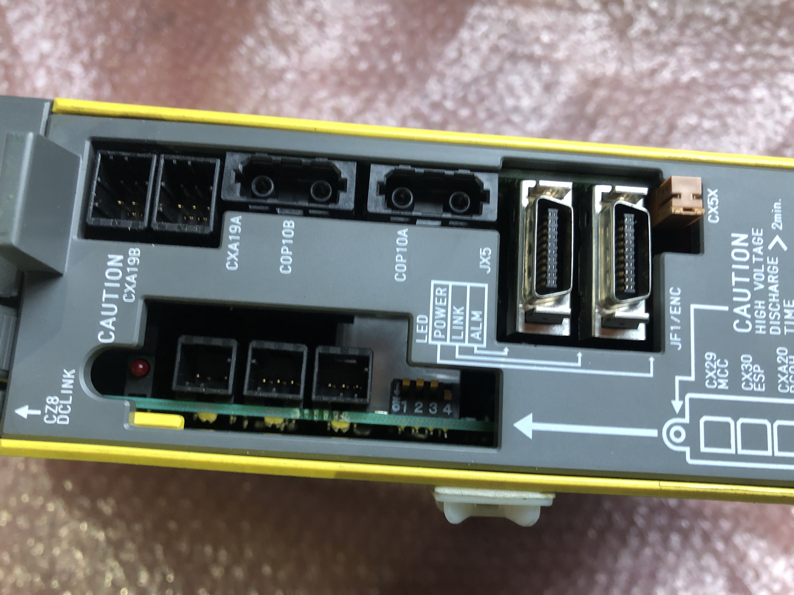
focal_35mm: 28
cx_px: 397
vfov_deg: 49.7
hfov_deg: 63.4
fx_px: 642
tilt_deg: -79.6
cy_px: 298
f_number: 1.8
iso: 64
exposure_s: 1/15
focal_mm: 3.99
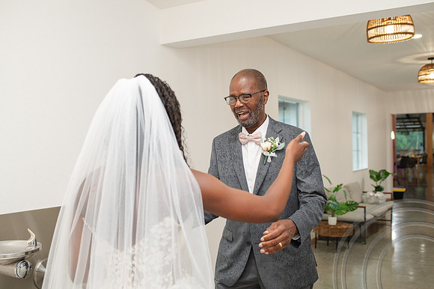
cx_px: 217
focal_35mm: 38
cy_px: 144
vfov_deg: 35.0
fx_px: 458
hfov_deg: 50.7
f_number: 3.2
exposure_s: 1/200
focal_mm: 35
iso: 800
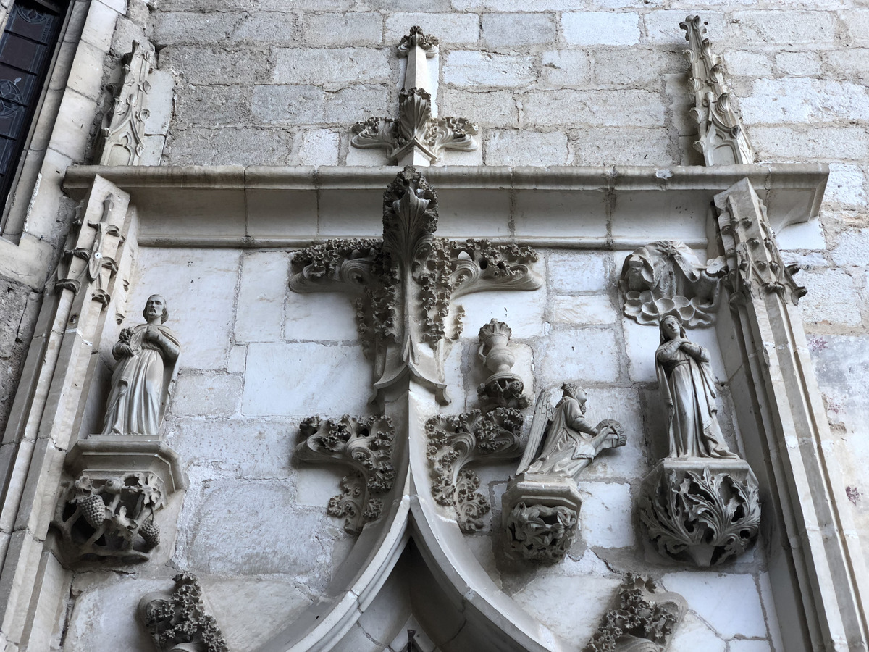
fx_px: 1305
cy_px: 326
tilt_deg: +43.2
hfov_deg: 36.8
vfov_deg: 28.0
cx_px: 434
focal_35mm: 52
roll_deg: +1.3
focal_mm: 6
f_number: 2.4
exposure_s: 1/60
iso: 25
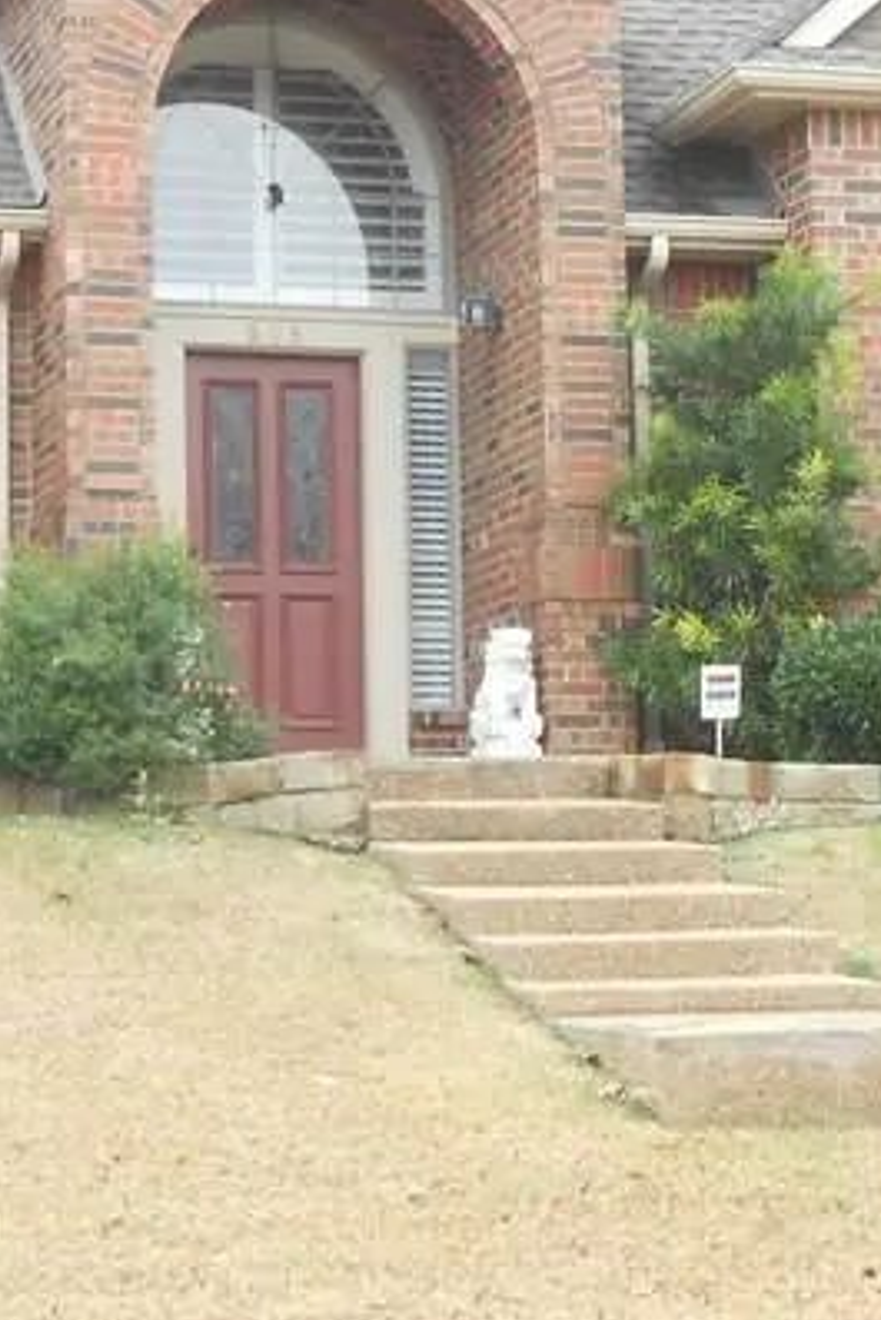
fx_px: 4327
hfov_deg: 11.6
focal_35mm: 118
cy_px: 522
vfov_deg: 17.3
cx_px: 465
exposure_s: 1/50
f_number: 4.5
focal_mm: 7.8
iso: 80
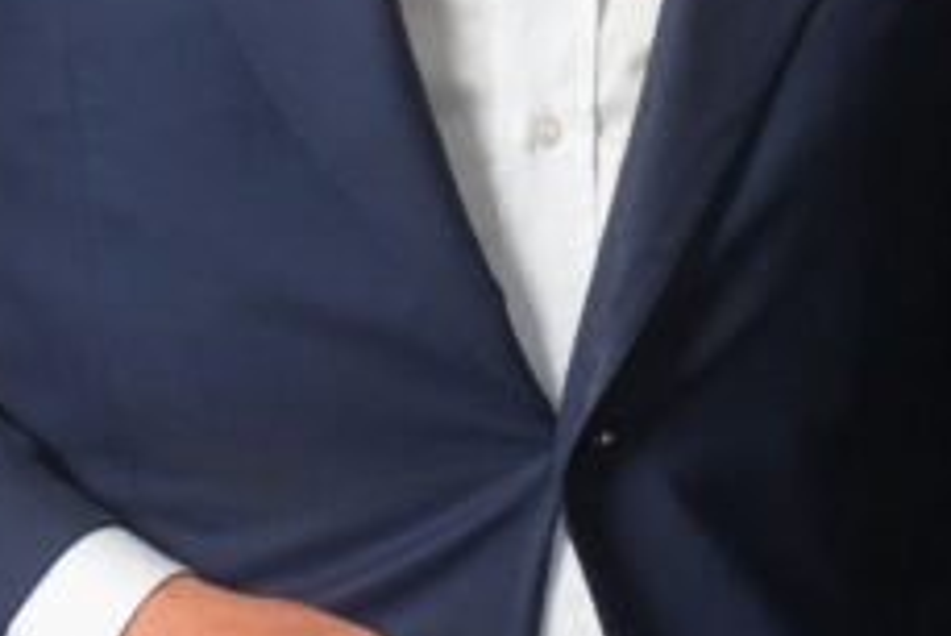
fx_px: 6635
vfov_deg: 5.5
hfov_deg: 8.2
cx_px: 602
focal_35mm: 251
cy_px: 4
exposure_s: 1/100
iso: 1600
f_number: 5.6
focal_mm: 48
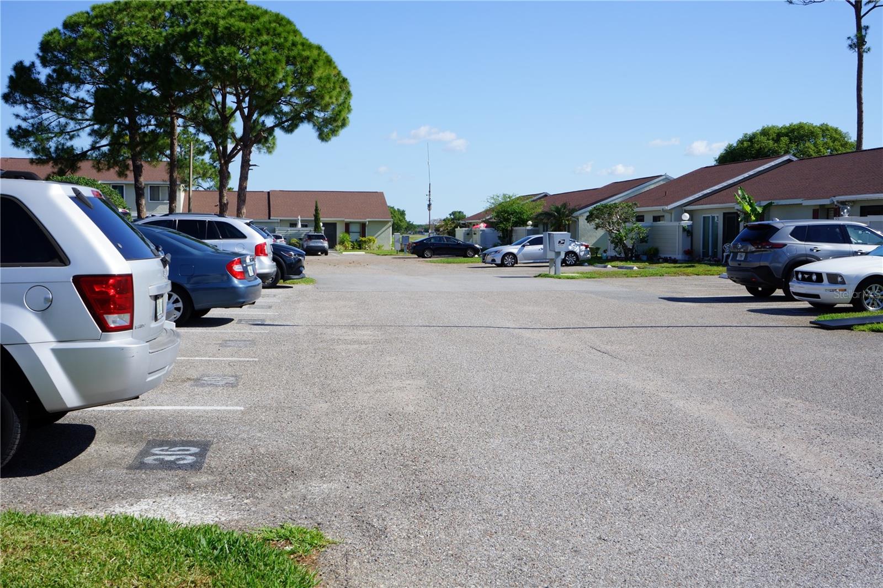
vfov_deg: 33.4
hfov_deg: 48.5
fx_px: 981
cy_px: 294
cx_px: 442
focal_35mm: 40
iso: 100
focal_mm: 40
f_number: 11
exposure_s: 1/200
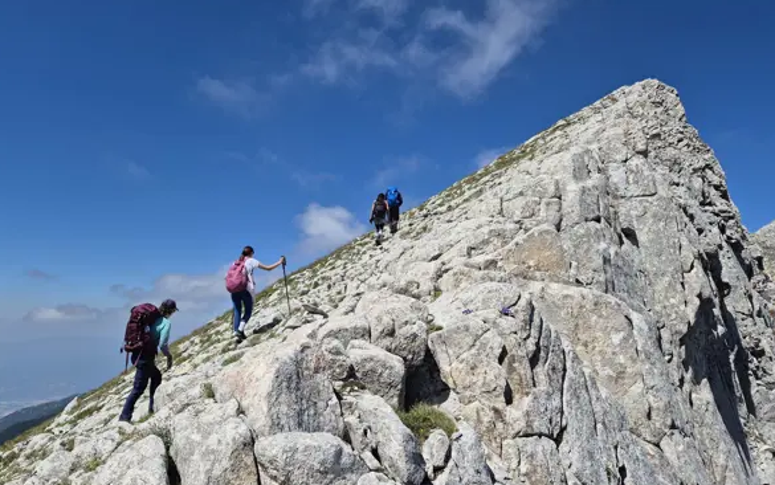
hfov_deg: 72.5
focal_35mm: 25
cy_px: 240
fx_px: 528
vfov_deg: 49.3
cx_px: 383
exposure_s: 1/3032
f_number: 1.8
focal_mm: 5.4
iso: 25
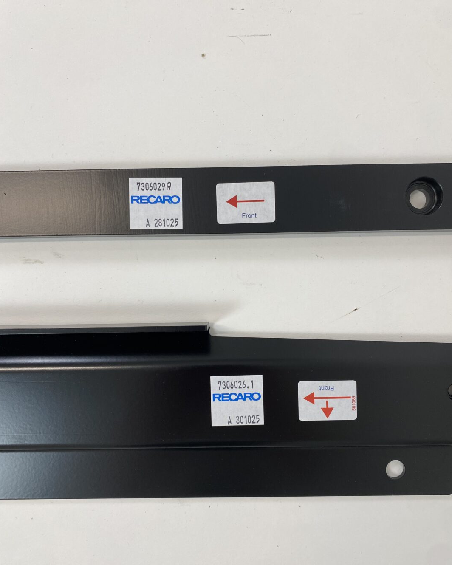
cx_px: 232
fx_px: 468
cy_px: 305
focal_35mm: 28
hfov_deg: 51.5
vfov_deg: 62.1
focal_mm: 4.25
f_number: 1.8
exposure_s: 1/100
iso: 64
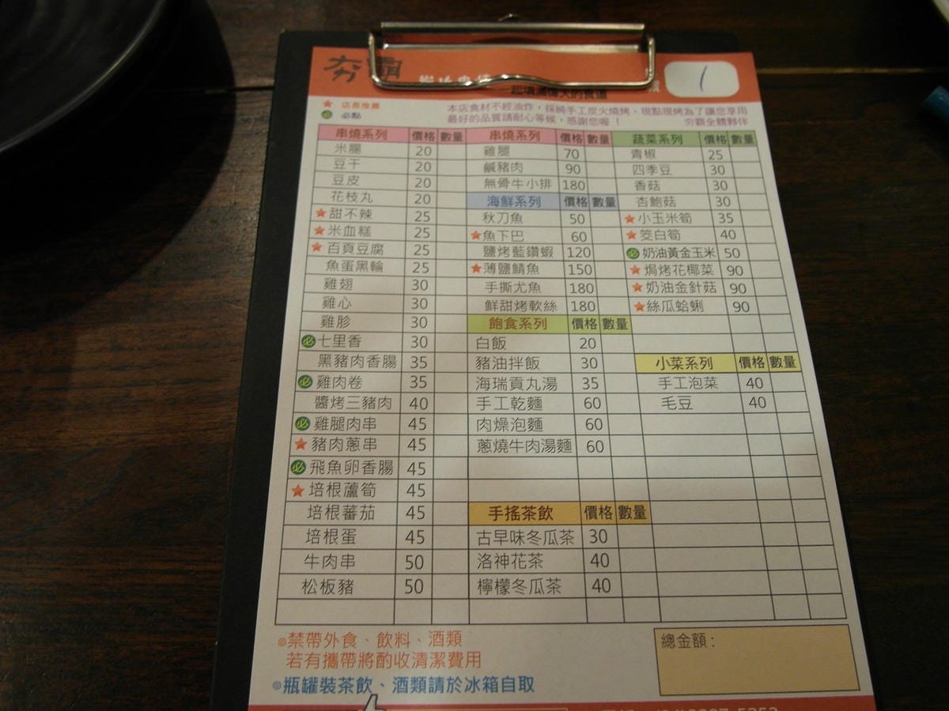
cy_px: 356
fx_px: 658
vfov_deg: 56.8
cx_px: 474
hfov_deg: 71.6
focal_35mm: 24
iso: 200
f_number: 2.3
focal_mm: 5.2
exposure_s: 1/30
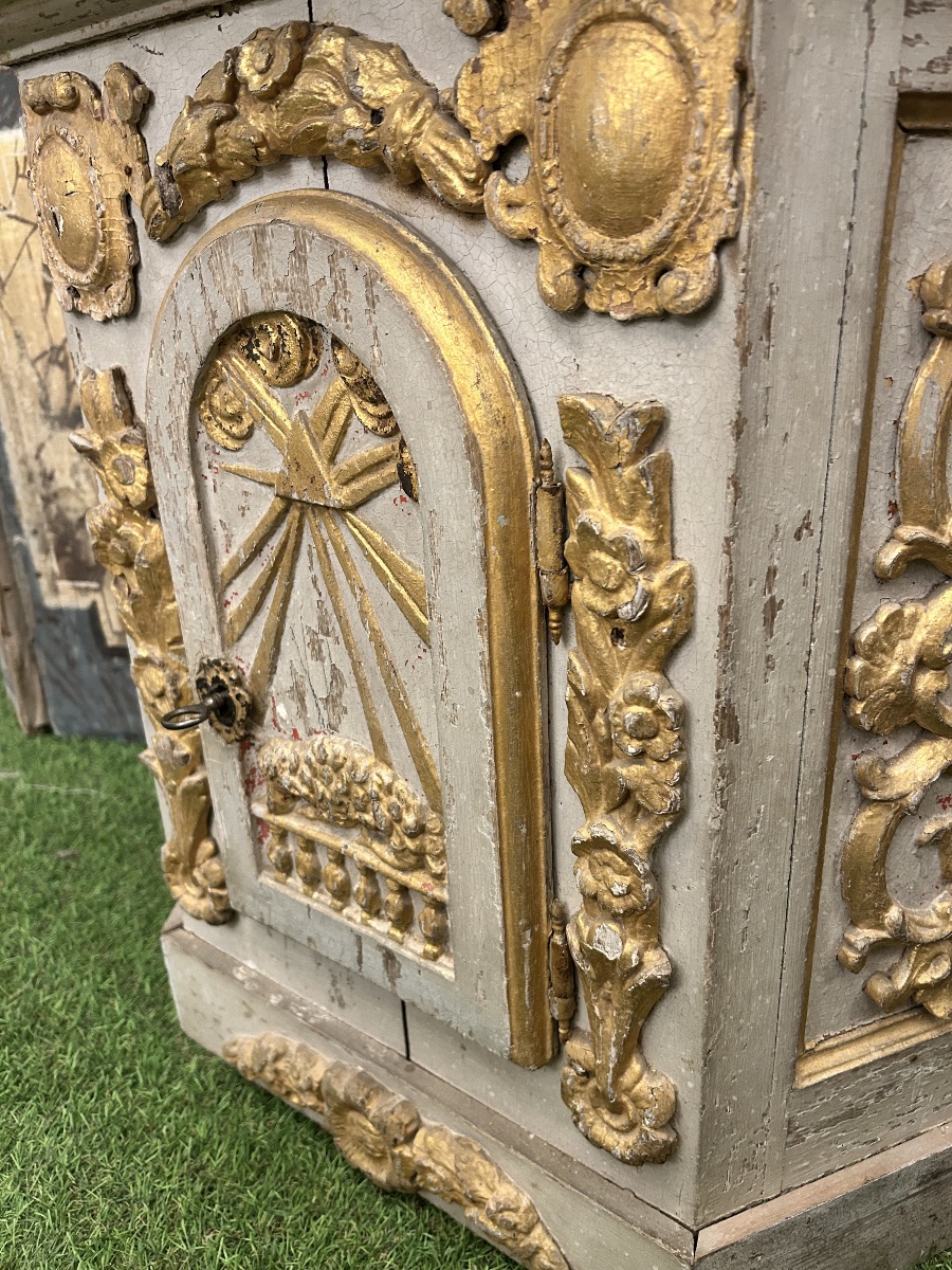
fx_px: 953
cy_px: 635
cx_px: 476
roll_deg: +2.6
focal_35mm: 26
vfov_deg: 67.3
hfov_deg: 53.1
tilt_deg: -21.9
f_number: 1.5
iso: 250
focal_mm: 5.7
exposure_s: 1/50
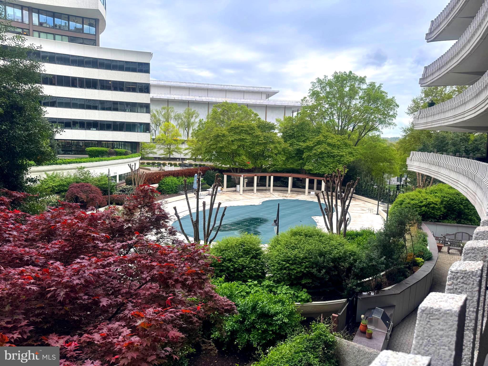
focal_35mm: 24
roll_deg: -2.1
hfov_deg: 71.6
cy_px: 183
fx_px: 338
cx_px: 244
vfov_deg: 56.8
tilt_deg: -7.1
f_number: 1.78
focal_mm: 6.76
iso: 80
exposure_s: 1/773
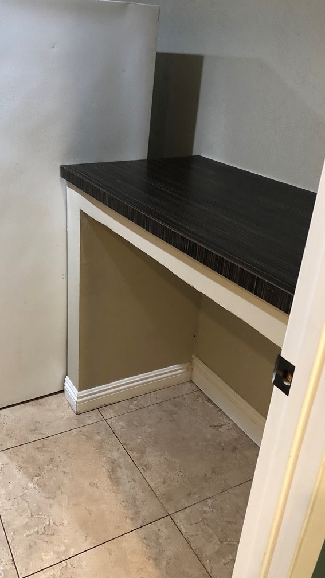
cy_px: 287
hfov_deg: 37.6
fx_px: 475
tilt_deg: -25.4
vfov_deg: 62.6
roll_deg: -1.6
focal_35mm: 31
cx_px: 124
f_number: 1.8
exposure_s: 1/15
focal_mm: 4
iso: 50
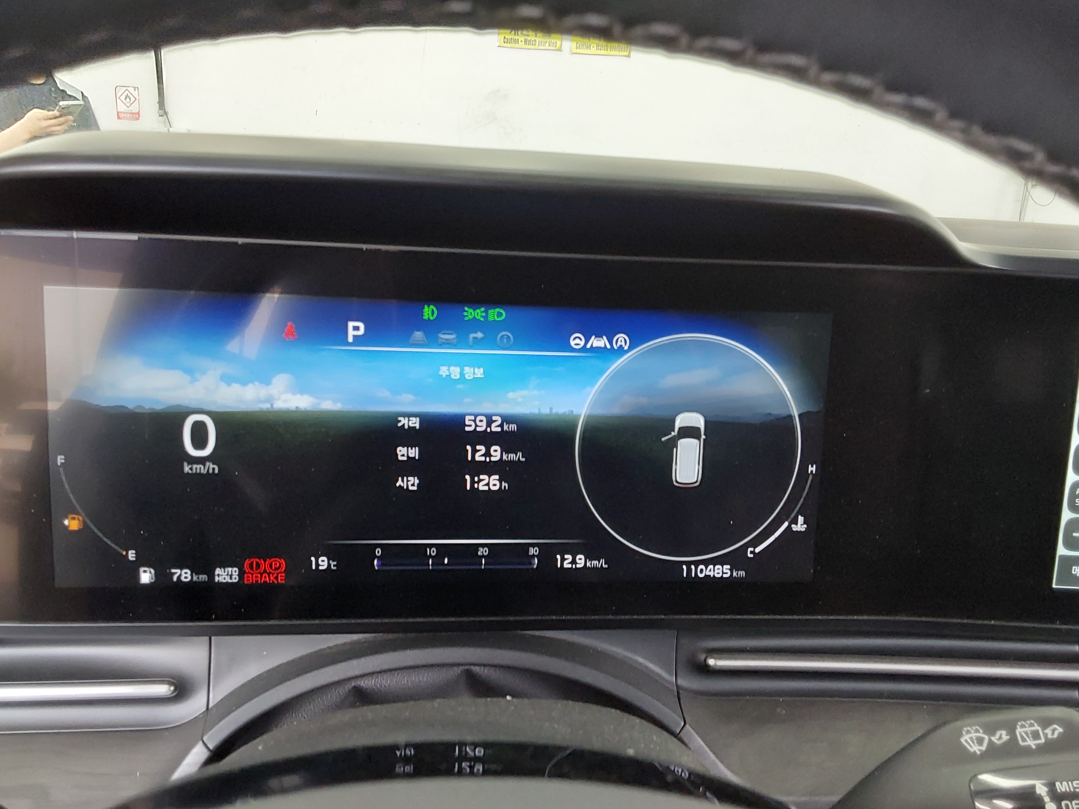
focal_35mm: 28
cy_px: 404
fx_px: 873
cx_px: 540
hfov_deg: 63.4
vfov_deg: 49.7
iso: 160
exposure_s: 1/60
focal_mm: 2.91
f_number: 1.9
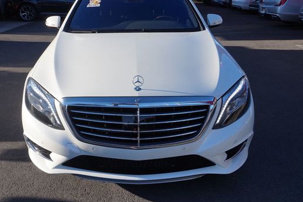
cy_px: 85
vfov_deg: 35.8
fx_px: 311
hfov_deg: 51.6
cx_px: 122
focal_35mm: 37
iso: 100
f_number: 7.1
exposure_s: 1/250
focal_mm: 20
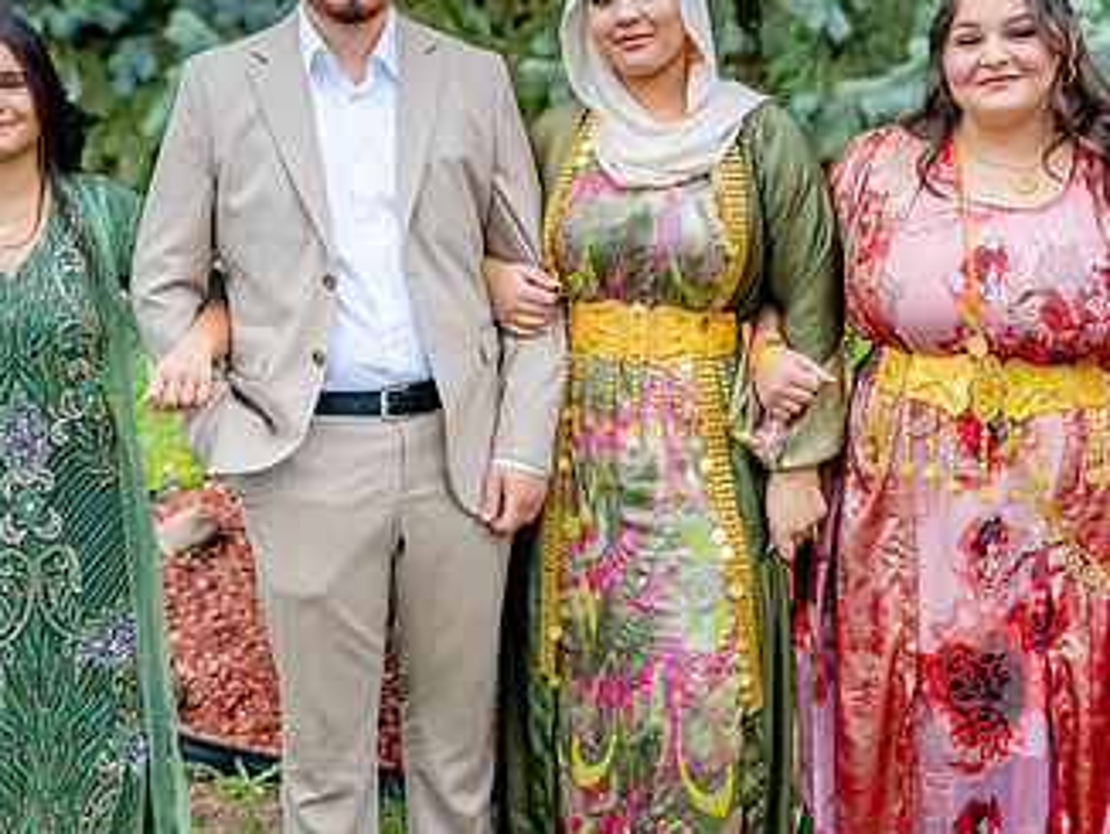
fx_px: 1701
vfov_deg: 27.4
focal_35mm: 53
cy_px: 277
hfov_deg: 36.1
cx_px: 470
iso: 320
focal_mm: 31
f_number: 7.1
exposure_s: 1/200
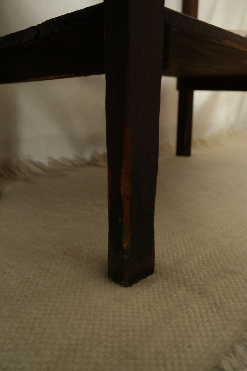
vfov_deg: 61.9
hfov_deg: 43.6
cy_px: 186
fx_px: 309
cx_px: 124
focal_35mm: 30
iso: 400
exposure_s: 1/30
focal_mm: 20
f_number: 5.6
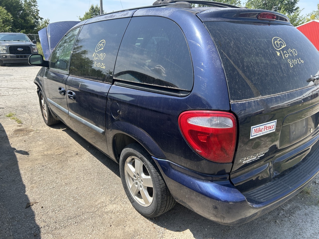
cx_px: 160
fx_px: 240
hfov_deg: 67.3
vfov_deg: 53.1
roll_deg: -1.1
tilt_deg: -16.9
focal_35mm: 26
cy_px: 120
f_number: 1.5
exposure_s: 1/1869
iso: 50
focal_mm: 5.7
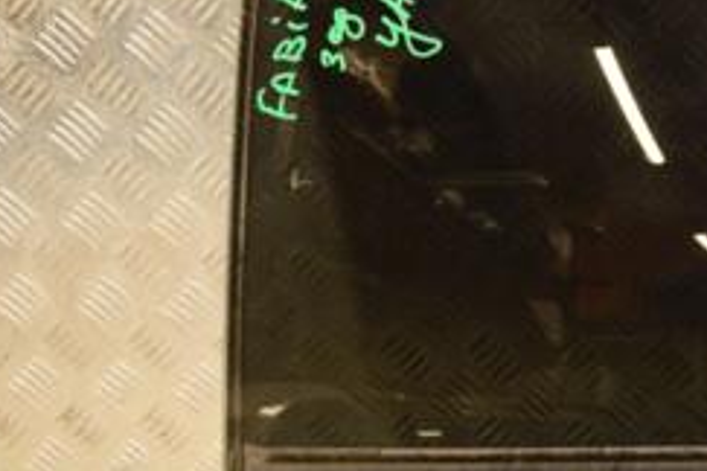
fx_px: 1748
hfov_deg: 21.6
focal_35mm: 89
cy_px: 204
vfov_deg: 15.4
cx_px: 788
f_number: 5
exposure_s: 1/125
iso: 800
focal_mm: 24
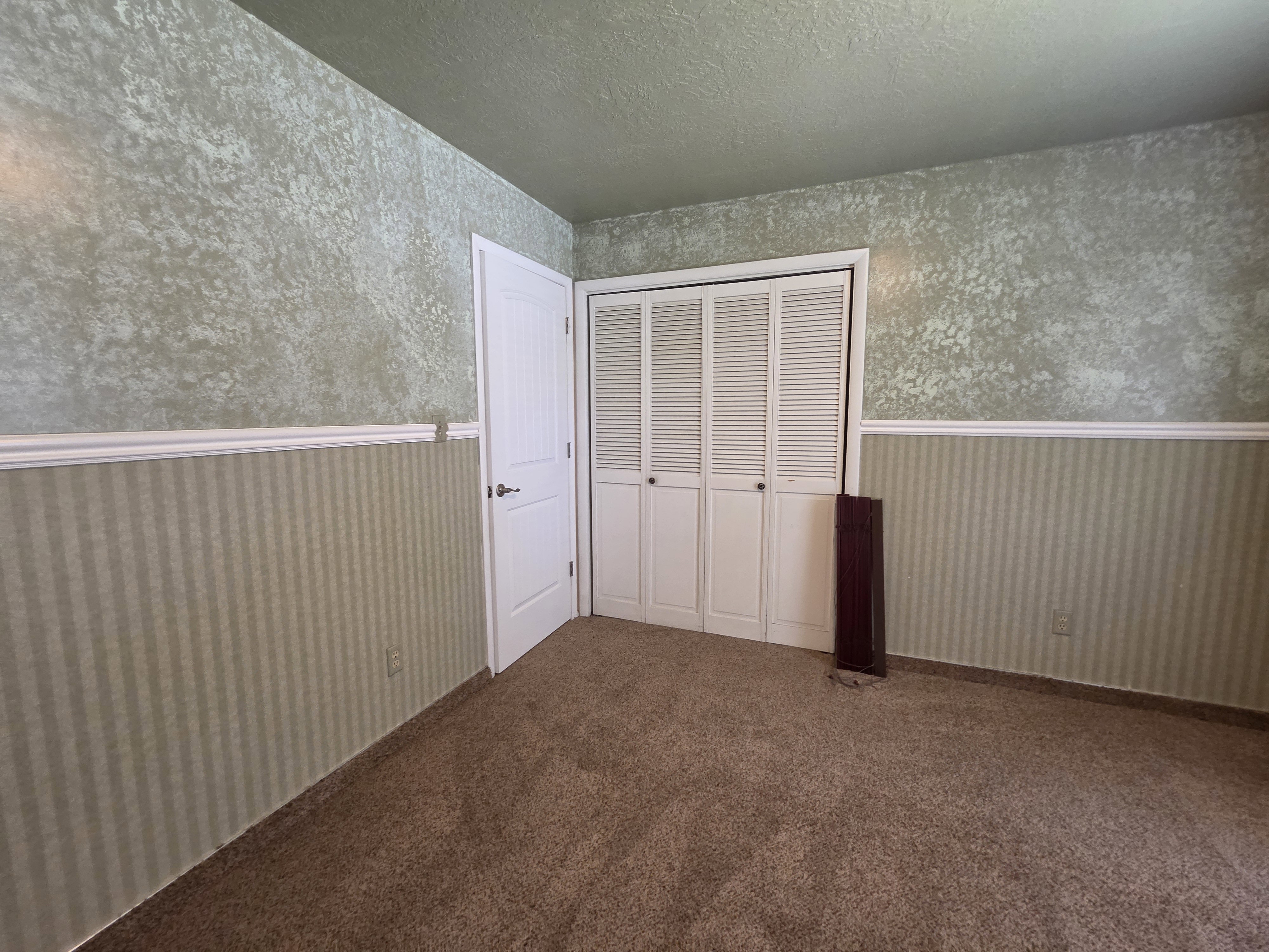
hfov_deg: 106.2
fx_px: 477
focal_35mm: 13
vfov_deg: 89.9
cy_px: 476
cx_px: 634
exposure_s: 1/60
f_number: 2.2
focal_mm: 2.2
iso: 320
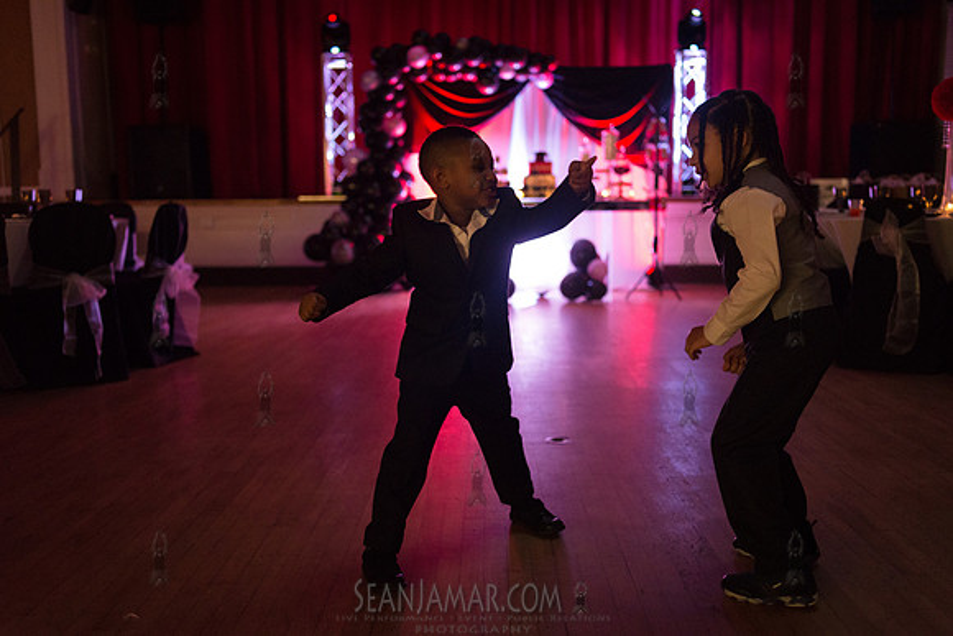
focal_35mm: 35
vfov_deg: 37.9
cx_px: 476
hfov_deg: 54.4
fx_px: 927
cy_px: 318
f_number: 2.8
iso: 4000
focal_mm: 35
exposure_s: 1/100
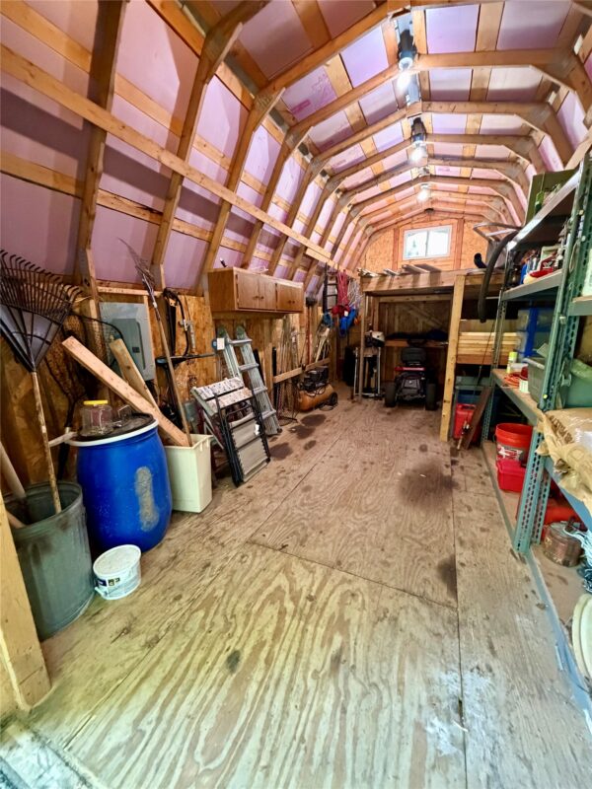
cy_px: 394
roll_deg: +1.3
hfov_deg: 85.7
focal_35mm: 14
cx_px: 296
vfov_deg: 102.1
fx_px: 319
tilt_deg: -13.5
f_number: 2.2
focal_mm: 2.22
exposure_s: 1/60
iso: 800
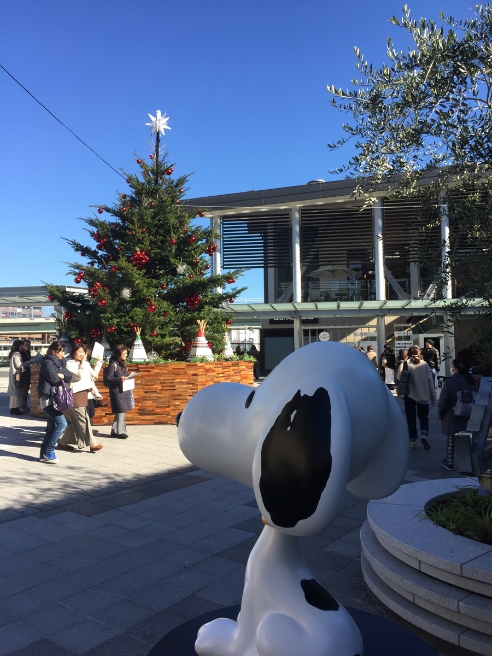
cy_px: 328
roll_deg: -0.2
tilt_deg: +5.9
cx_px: 246
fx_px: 550
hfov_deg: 48.2
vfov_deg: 61.7
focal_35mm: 29
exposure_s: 1/1041
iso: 32
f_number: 2.2
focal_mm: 4.15
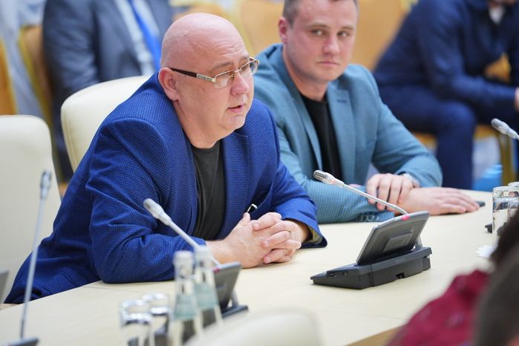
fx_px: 2883
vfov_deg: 6.9
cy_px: 173
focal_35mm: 200
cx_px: 260
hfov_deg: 10.3
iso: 2000
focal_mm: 200
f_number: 2.8
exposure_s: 1/200
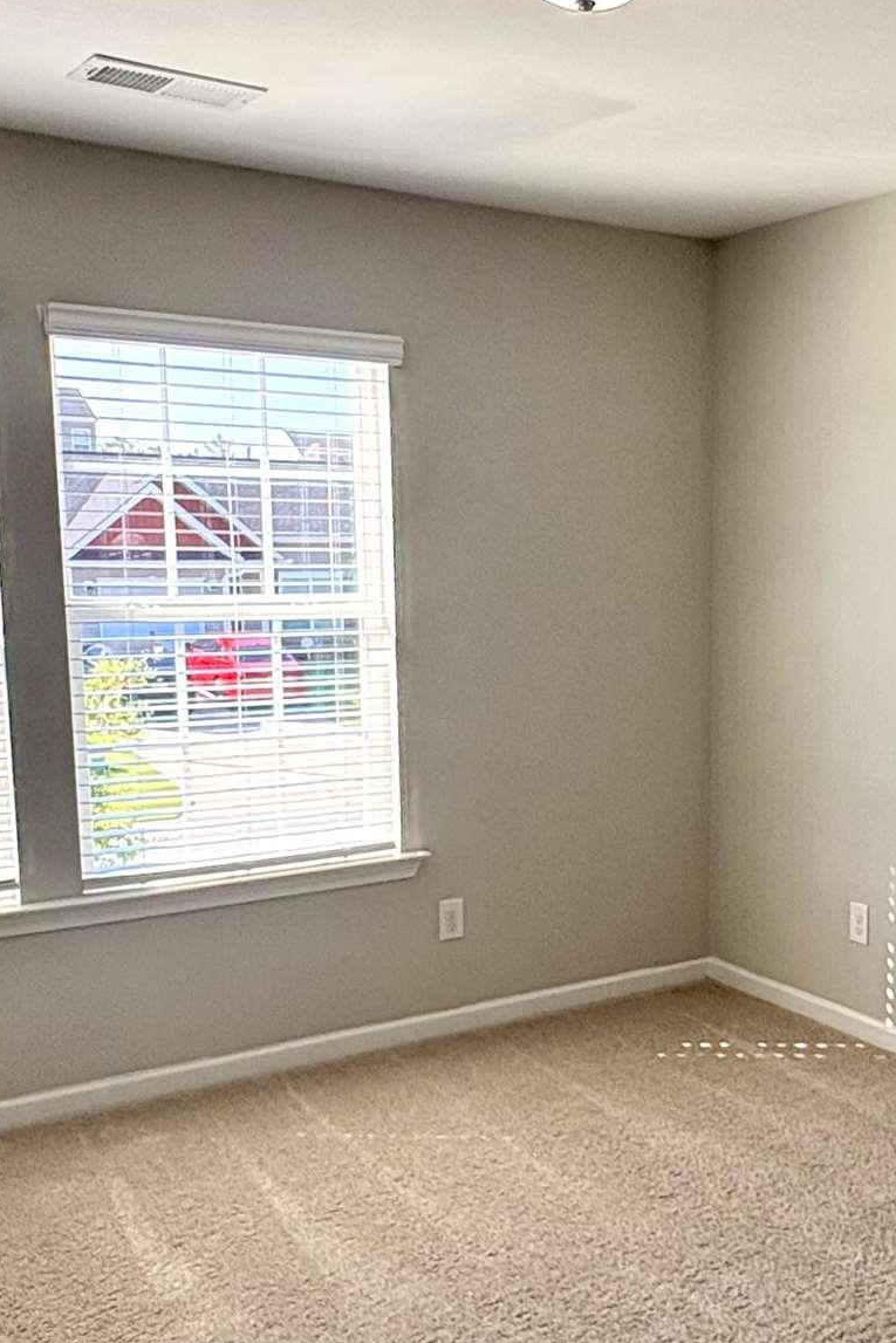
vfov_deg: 49.4
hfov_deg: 33.4
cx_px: 700
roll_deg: -0.4
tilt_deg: -8.2
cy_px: 774
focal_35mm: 39
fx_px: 1455
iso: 64
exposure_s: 1/212
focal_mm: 2.22
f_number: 2.2
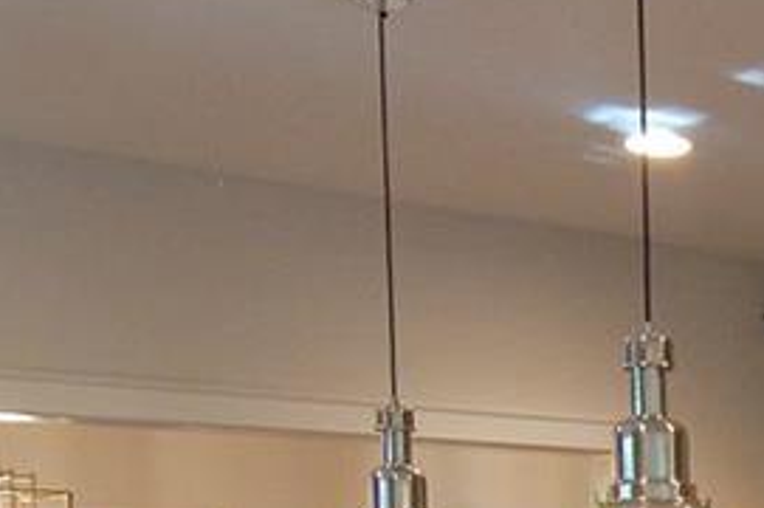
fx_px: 1441
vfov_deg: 18.3
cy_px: 694
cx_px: 967
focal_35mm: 68
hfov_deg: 25.8
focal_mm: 12
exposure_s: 1/20
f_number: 8
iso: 1600
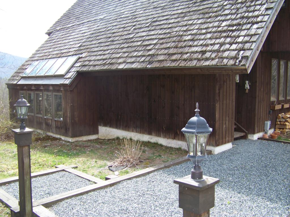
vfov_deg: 39.7
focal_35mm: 36
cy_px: 108
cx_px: 145
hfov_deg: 51.4
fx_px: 302
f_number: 2.8
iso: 69
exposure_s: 1/250
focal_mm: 5.85
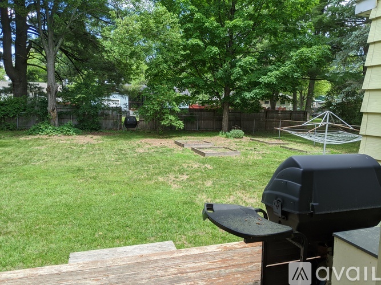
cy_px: 142
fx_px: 297
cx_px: 190
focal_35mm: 27
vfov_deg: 51.3
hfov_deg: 65.3
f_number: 1.8
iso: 52
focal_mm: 4.44
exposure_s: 1/690
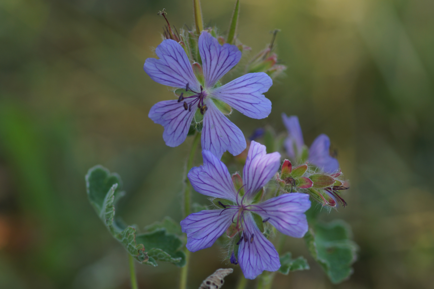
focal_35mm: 150
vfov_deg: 9.1
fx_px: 1808
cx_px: 217
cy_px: 144
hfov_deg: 13.7
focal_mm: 100
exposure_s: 1/160
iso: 100
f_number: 3.2
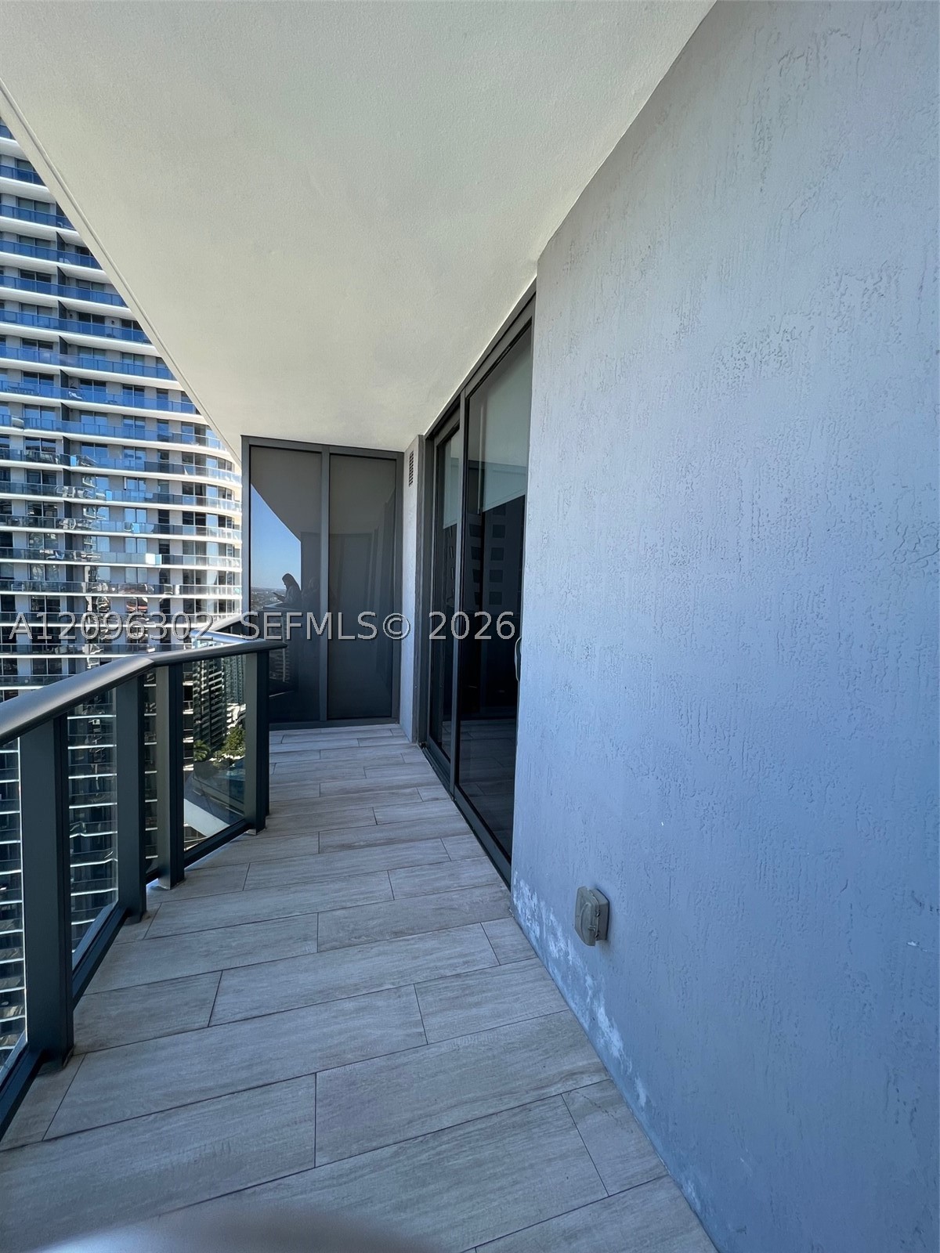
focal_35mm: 13
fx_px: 471
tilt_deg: -3.8
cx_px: 470
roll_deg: -2.3
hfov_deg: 89.9
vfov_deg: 106.2
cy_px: 626
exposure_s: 1/99
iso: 32
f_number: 1.8
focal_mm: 1.57
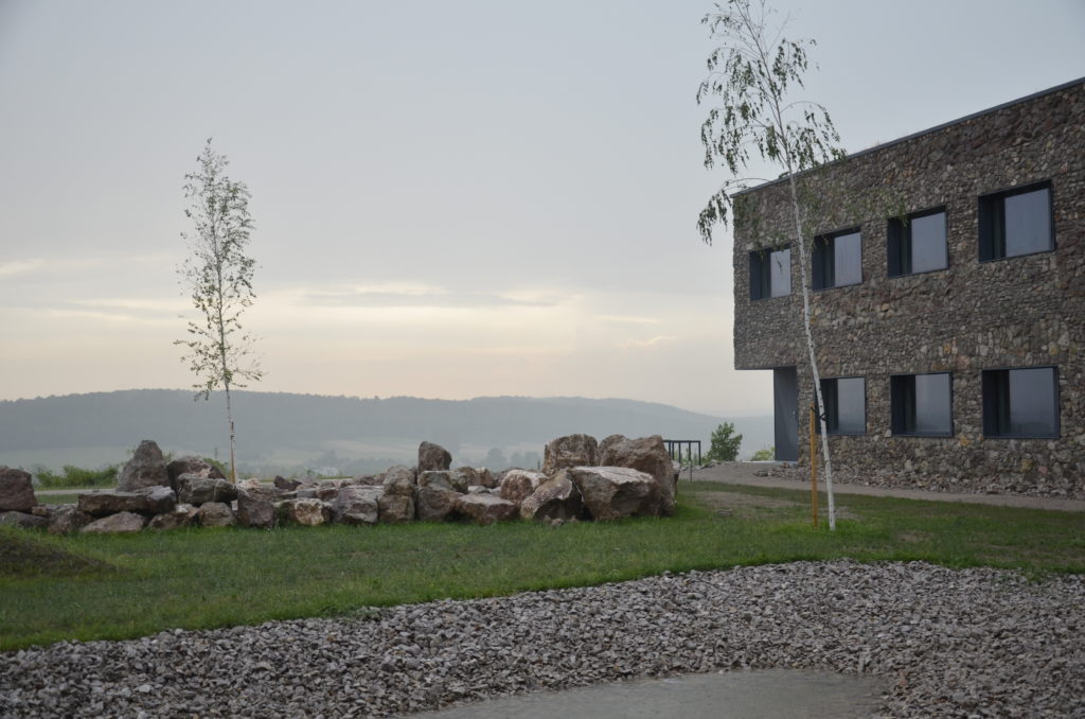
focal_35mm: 45
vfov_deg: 29.7
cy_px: 360
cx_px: 542
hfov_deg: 43.7
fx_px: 1353
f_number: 4.2
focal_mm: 30
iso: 400
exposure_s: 1/80
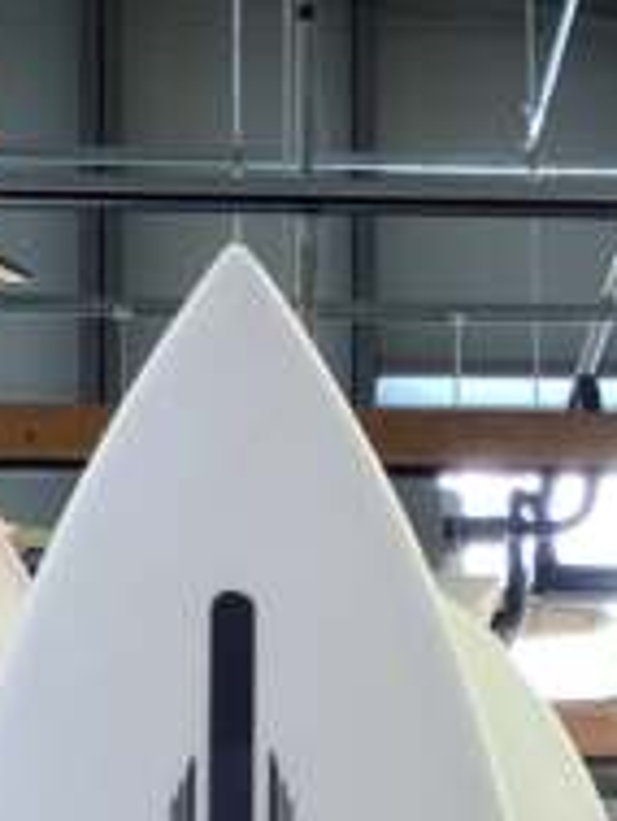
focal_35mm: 131
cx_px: 230
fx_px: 3110
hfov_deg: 11.3
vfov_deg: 13.2
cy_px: 1590
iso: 64
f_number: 2.4
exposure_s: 1/50
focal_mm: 3.3
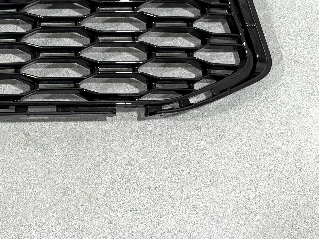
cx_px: 31
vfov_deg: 13.3
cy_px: -5
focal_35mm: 110
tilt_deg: -75.1
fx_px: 1014
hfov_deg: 17.6
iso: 125
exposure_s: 1/100
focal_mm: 6.76
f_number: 1.78
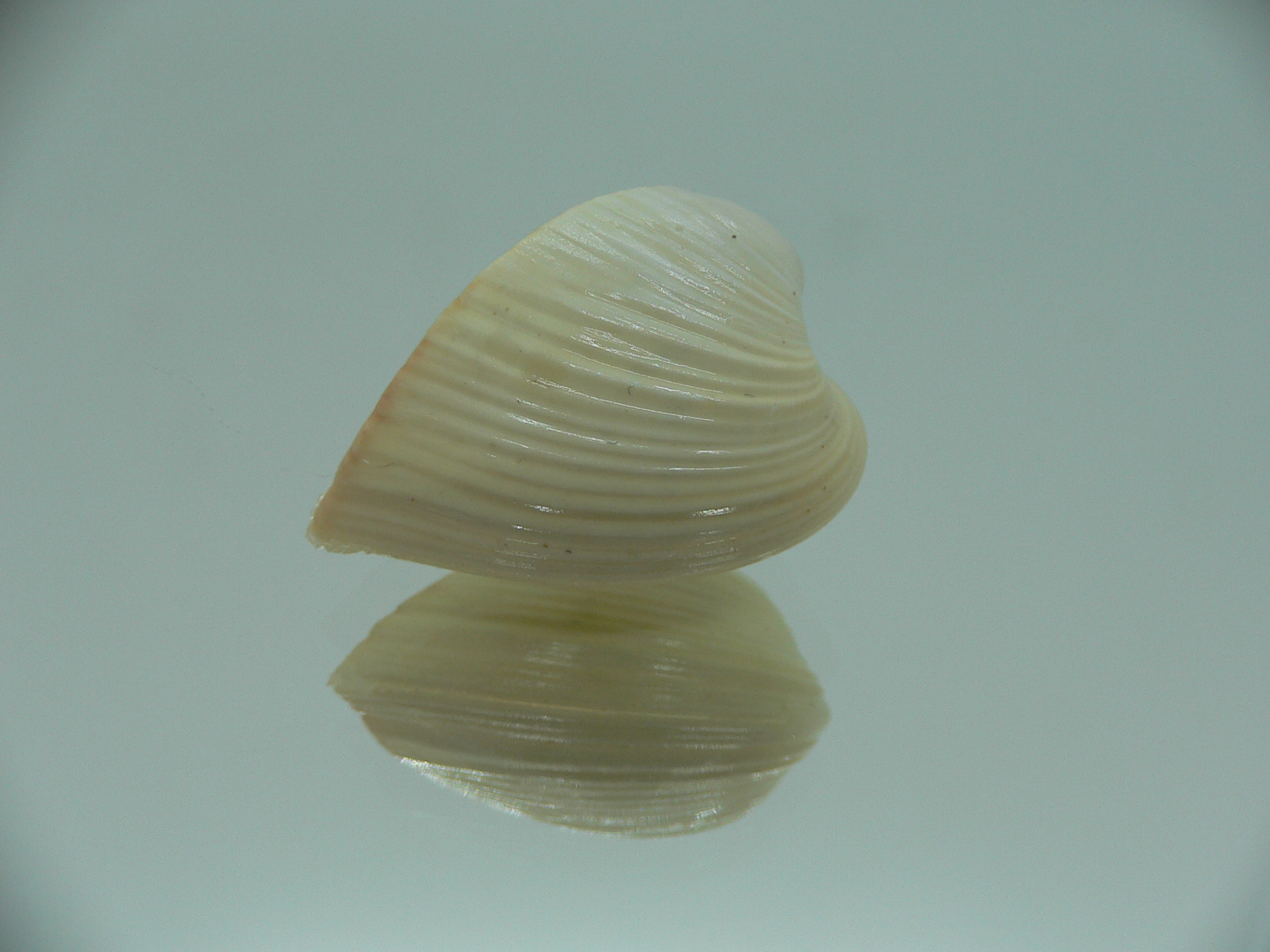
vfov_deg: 40.7
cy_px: 476
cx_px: 635
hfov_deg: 52.6
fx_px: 1284
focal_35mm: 35
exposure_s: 1/60
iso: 80
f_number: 2.8
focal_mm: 4.6
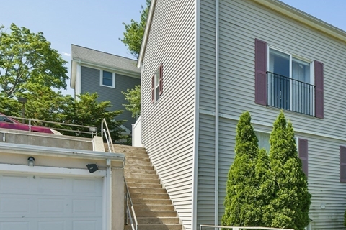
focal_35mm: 32
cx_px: 343
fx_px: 308
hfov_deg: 48.7
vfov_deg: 40.2
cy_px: 166
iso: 640
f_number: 9
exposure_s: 1/800
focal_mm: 15
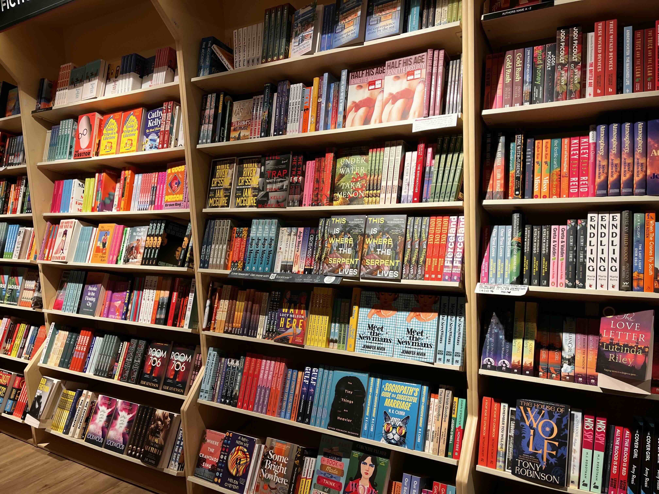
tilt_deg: -5.9
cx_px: 330
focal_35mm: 26
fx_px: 495
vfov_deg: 53.1
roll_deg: +1.2
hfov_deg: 67.3
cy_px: 247
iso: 80
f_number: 1.6
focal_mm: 5.1
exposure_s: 1/100
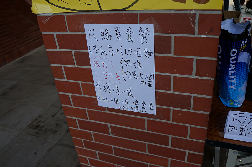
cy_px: 84
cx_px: 126
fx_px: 199
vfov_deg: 45.6
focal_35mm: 28
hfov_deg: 64.6
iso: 200
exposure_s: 1/250
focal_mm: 19
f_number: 5
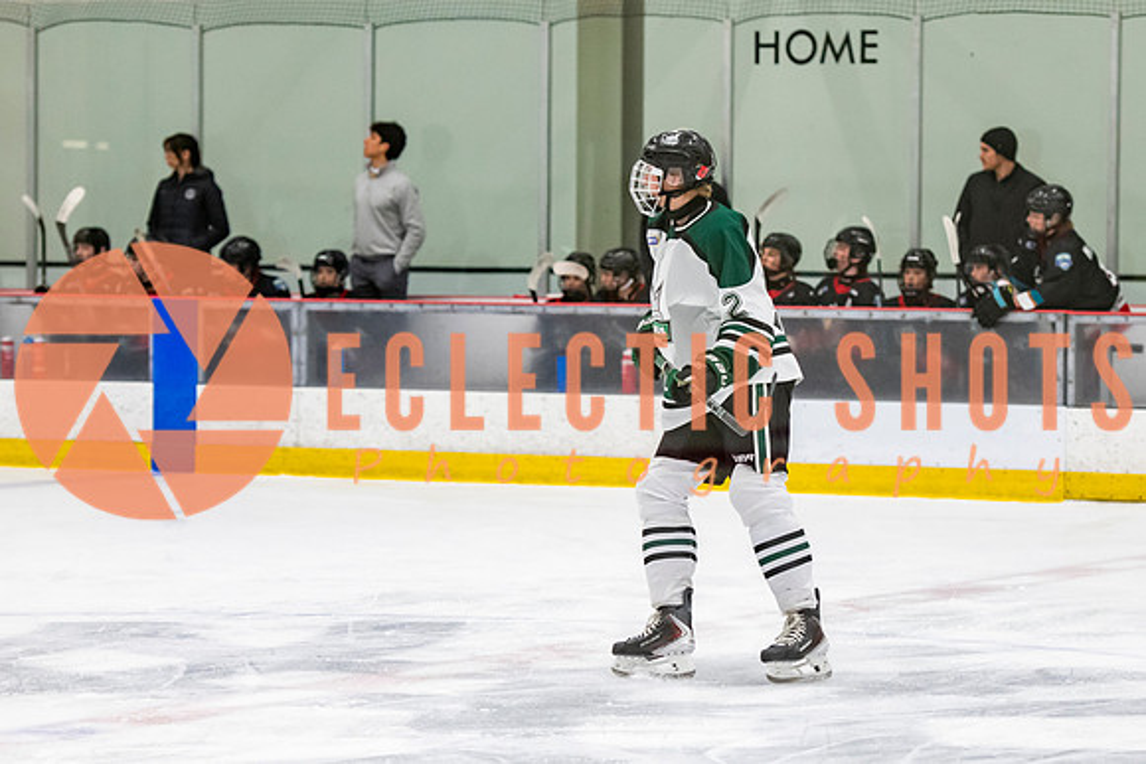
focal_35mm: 165
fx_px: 5239
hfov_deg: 12.5
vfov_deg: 8.3
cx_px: 629
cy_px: 406
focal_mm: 102
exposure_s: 1/640
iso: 2000
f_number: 3.2
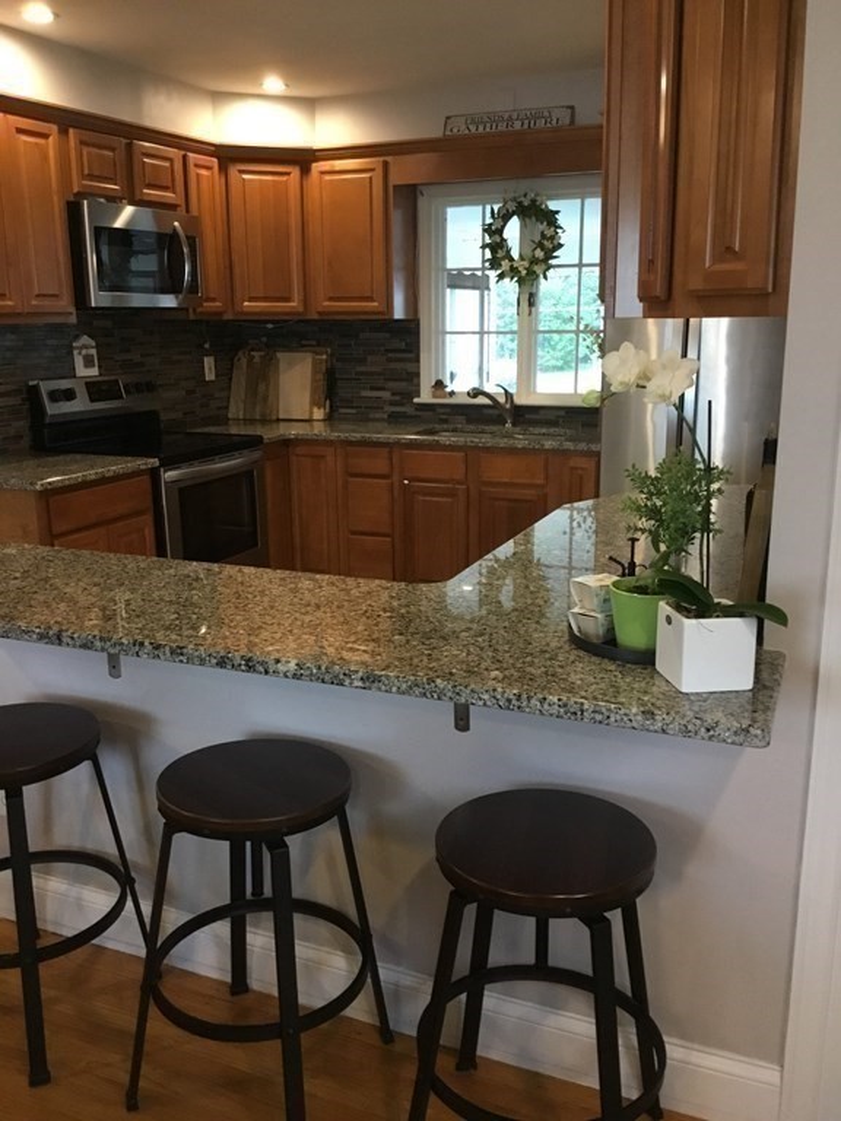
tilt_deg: -13.0
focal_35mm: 31
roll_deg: +1.7
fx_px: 1004
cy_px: 560
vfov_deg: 58.4
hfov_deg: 45.4
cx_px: 420
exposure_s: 1/30
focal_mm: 3.3
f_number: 2.4
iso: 200
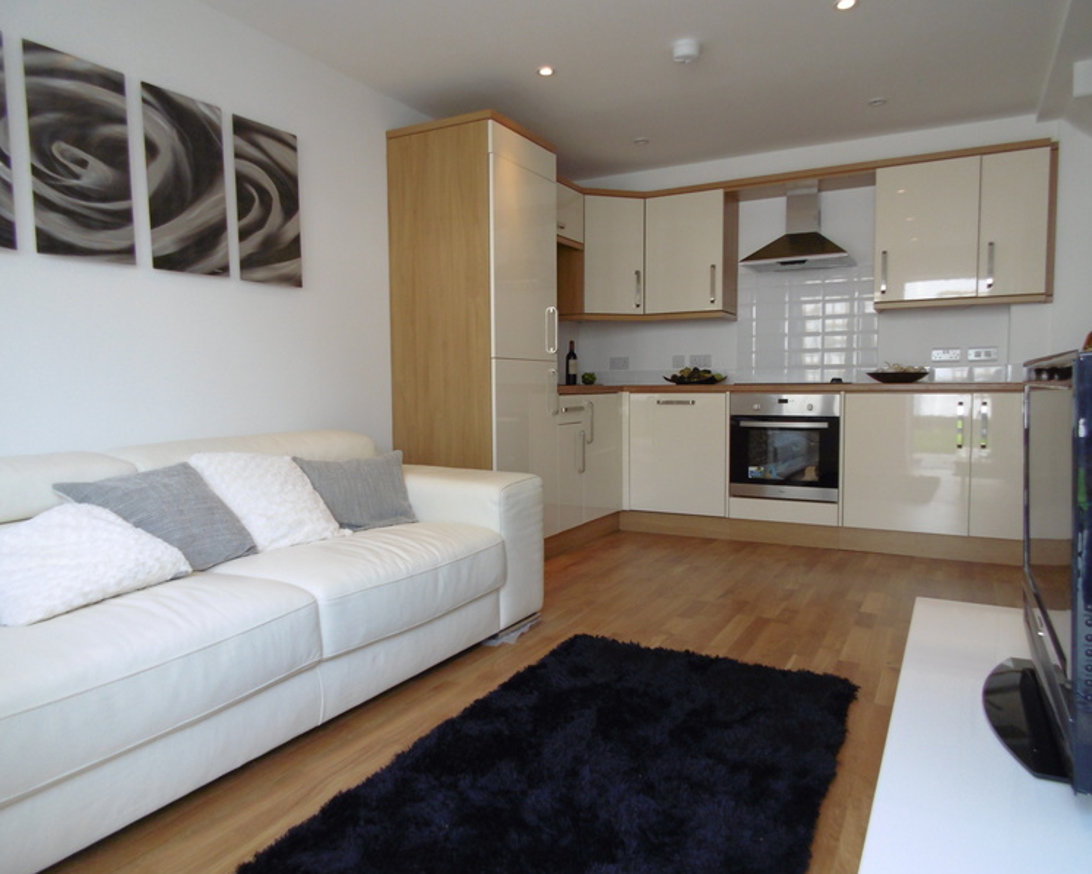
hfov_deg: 72.6
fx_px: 744
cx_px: 557
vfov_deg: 60.9
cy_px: 437
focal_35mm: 23
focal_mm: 4
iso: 100
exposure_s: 1/60
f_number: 3
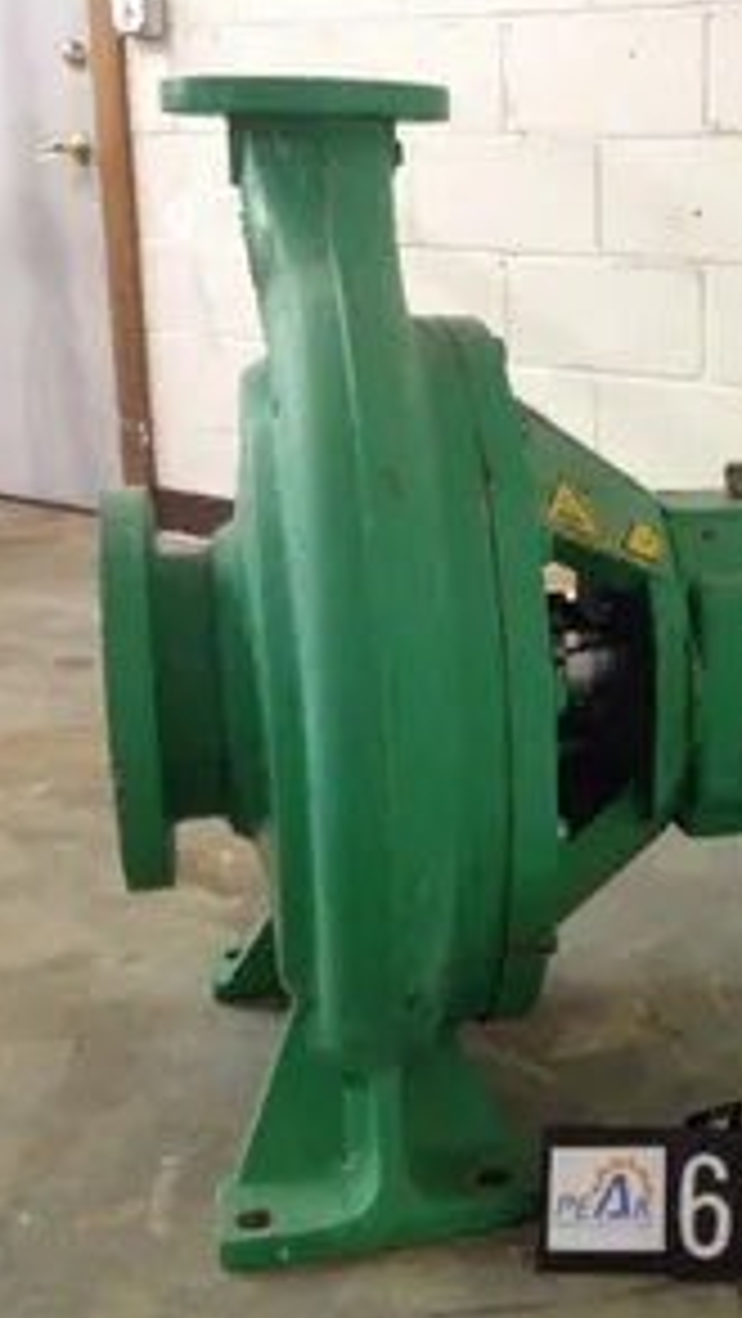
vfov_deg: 39.9
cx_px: 738
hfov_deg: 22.2
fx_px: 1817
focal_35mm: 52
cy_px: 661
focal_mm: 4.28
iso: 200
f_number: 2.4
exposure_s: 1/20
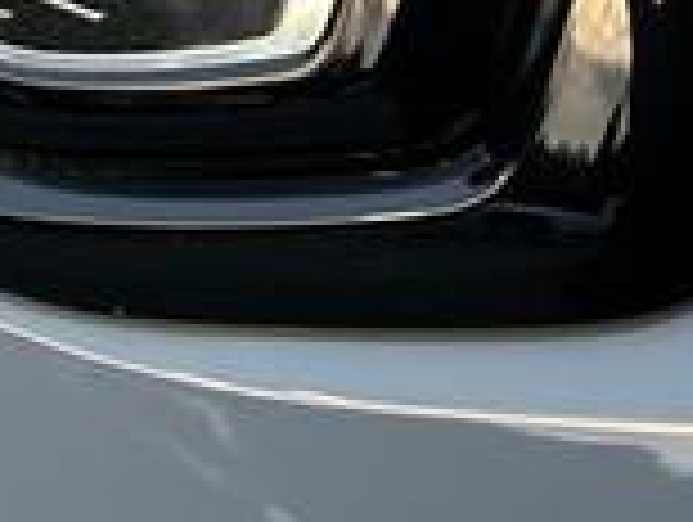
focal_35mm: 85
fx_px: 1704
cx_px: -140
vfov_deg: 16.7
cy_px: -90
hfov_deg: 21.4
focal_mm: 5.7
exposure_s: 1/60
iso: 200
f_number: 1.5
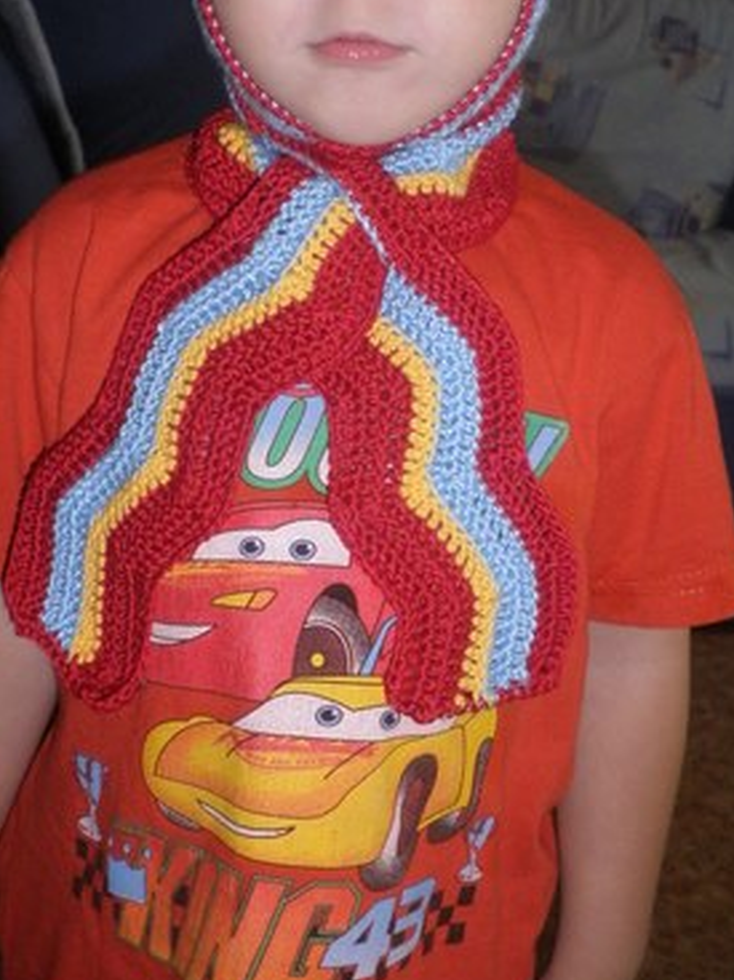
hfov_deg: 27.0
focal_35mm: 54
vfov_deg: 34.9
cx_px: 378
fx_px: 1528
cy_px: 259
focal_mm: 6.3
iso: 160
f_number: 3.5
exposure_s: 1/30
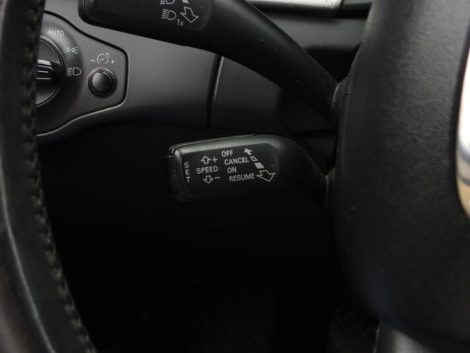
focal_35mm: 55
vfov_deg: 26.6
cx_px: 235
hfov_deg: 34.9
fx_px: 747
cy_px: 176
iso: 100
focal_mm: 9.8
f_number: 3.5
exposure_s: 1/50
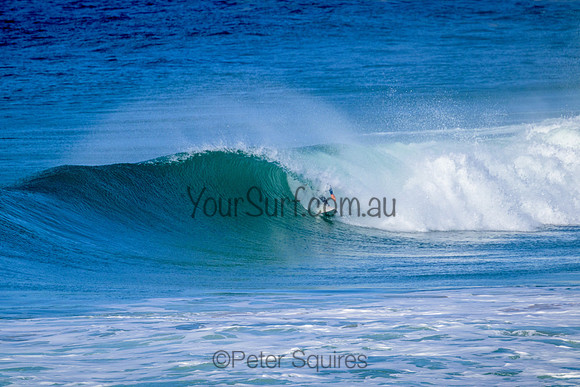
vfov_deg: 1.7
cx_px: 290
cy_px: 194
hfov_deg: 2.6
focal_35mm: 800
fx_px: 12891
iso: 1000
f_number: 11
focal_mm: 800
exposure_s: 1/2000
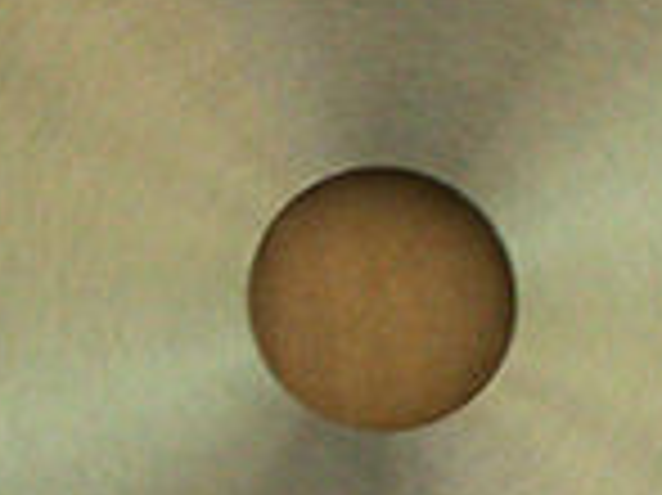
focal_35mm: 163
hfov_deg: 12.1
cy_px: 315
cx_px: 396
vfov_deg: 9.1
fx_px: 3115
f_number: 2.8
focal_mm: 7.73
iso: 160
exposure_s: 1/10
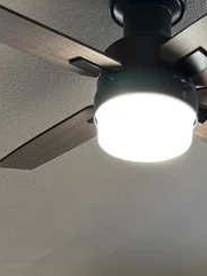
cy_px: 559
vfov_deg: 15.3
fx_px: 813
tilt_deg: -3.3
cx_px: 118
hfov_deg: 14.5
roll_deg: -1.3
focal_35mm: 102
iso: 125
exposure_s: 1/60
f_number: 1.78
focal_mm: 6.76
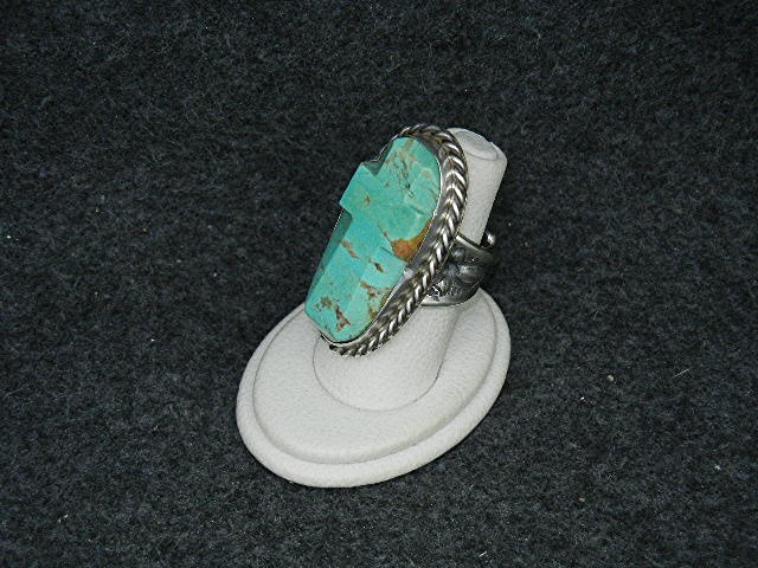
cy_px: 284
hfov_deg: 22.0
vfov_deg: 16.6
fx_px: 1949
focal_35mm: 89
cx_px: 379
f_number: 4.4
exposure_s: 1/30
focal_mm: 16
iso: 525
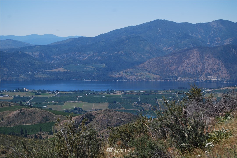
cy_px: 79
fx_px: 544
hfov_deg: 24.6
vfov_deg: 16.6
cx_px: 118
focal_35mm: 82
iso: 100
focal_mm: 55
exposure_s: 1/160
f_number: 6.3
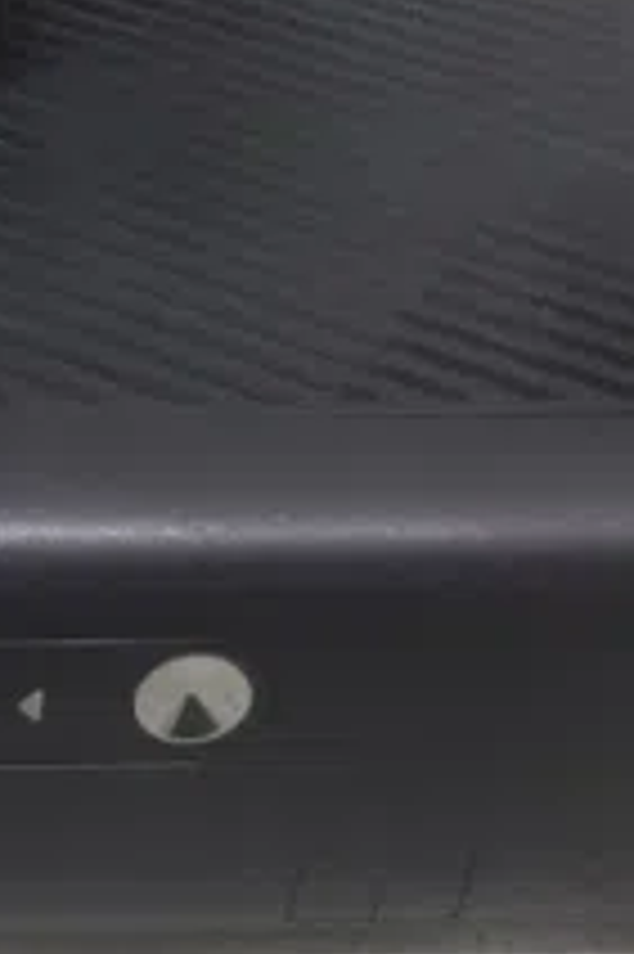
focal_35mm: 88
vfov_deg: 22.5
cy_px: 76
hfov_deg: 14.7
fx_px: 2328
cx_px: -225
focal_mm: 3.99
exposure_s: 1/17
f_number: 1.8
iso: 80
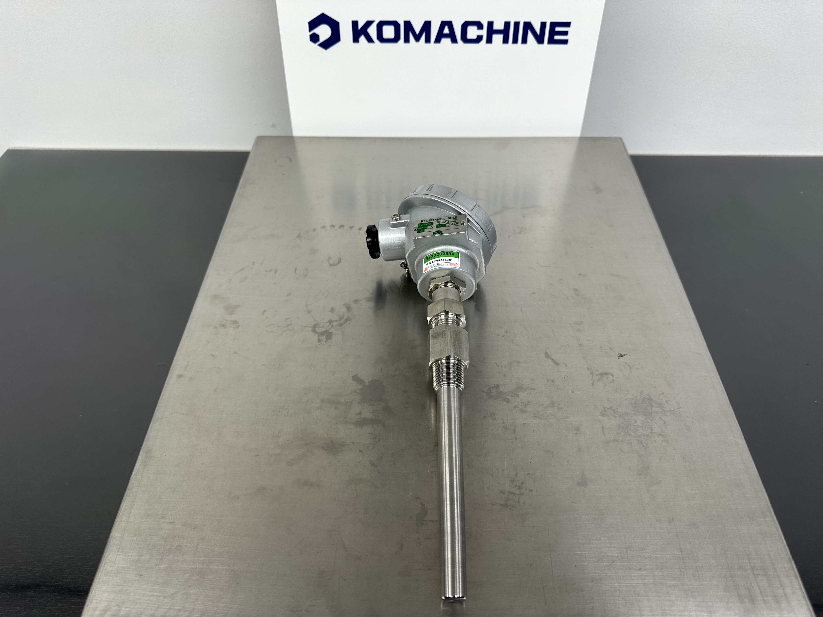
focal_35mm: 24
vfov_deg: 56.8
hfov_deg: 71.6
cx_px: 412
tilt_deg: -48.6
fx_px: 571
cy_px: 308
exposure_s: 1/120
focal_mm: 6.86
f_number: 1.78
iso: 125
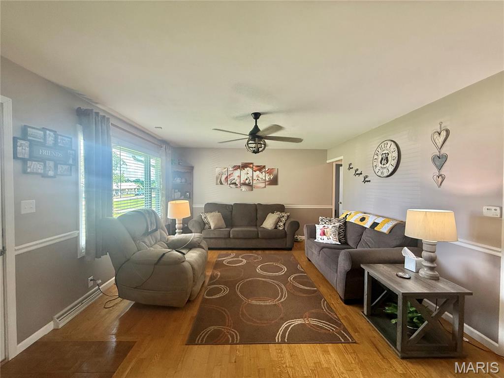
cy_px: 189
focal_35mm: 14
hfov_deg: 102.1
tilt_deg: -0.2
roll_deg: -0.1
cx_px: 252
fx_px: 204
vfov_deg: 85.7
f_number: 2.2
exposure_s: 1/120
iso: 400
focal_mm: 2.22
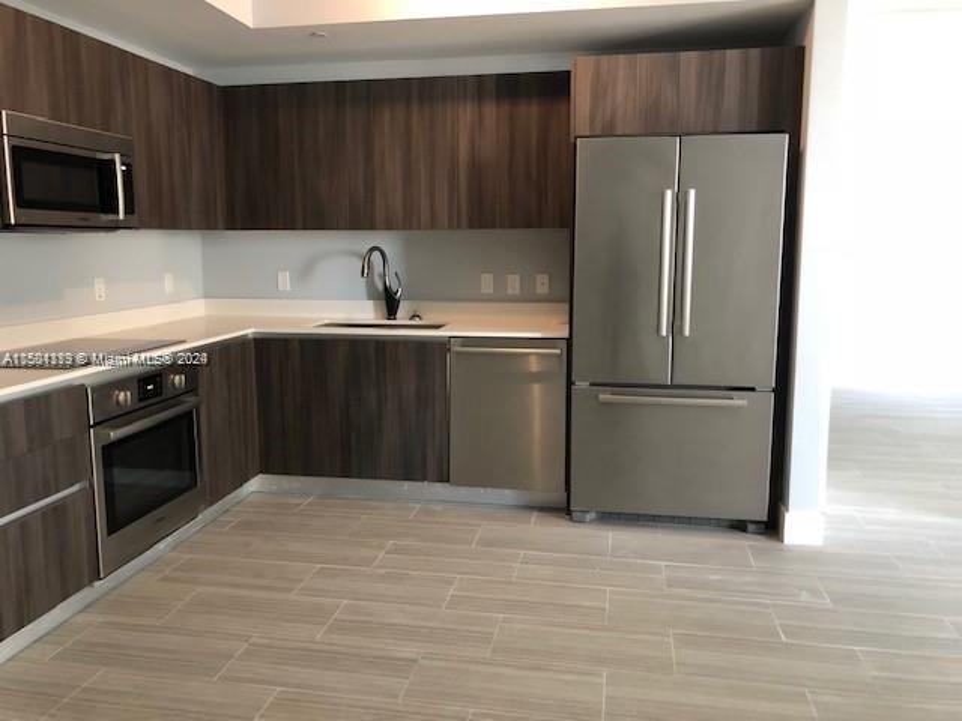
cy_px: 360
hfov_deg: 63.4
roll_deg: +0.8
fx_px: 778
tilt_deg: -6.7
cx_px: 481
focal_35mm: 28
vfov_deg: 49.7
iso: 100
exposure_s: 1/9
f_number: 1.8
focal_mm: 3.99
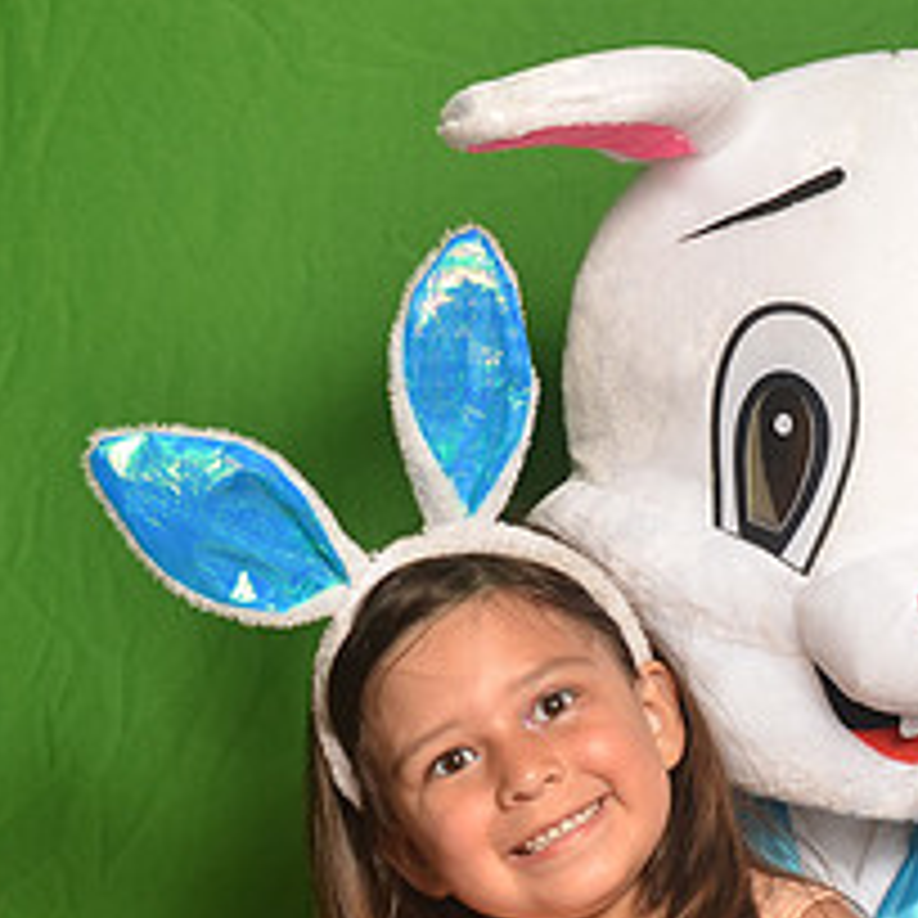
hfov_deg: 14.1
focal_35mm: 123
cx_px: 814
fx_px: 3690
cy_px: 747
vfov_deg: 14.1
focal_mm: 34
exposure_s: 1/60
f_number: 6.3
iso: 200
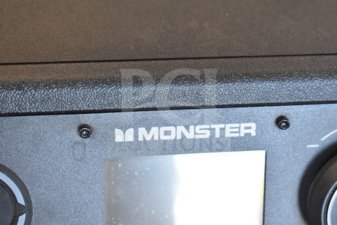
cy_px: 112
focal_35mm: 72
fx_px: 674
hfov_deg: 28.1
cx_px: 168
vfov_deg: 18.9
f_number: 5.3
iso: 2200
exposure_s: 1/80
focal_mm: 48
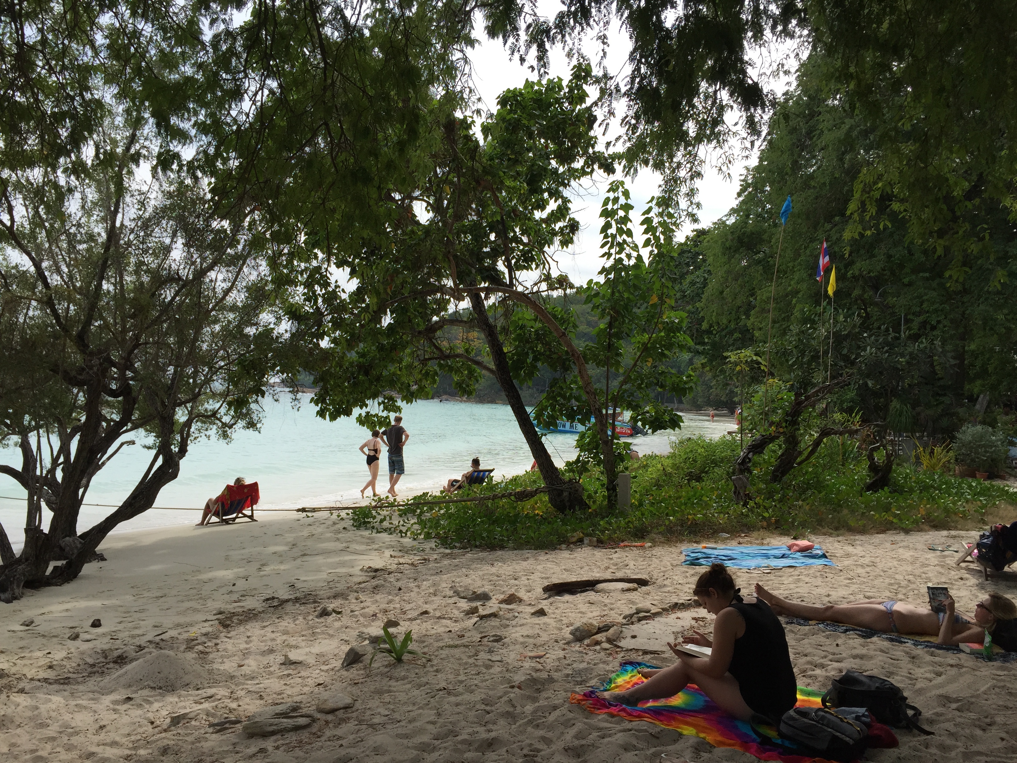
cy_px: 382
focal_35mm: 29
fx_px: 852
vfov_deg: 48.2
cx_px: 508
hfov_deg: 61.7
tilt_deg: +0.0
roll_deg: -3.3
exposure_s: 1/1464
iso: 32
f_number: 2.2
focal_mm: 4.15
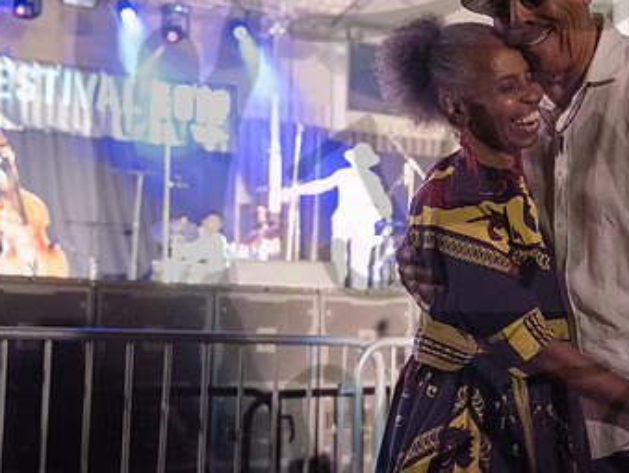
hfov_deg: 28.2
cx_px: 524
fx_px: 1219
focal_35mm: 67
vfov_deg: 22.0
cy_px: 248
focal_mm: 32
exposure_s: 1/80
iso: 5000
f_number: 2.8
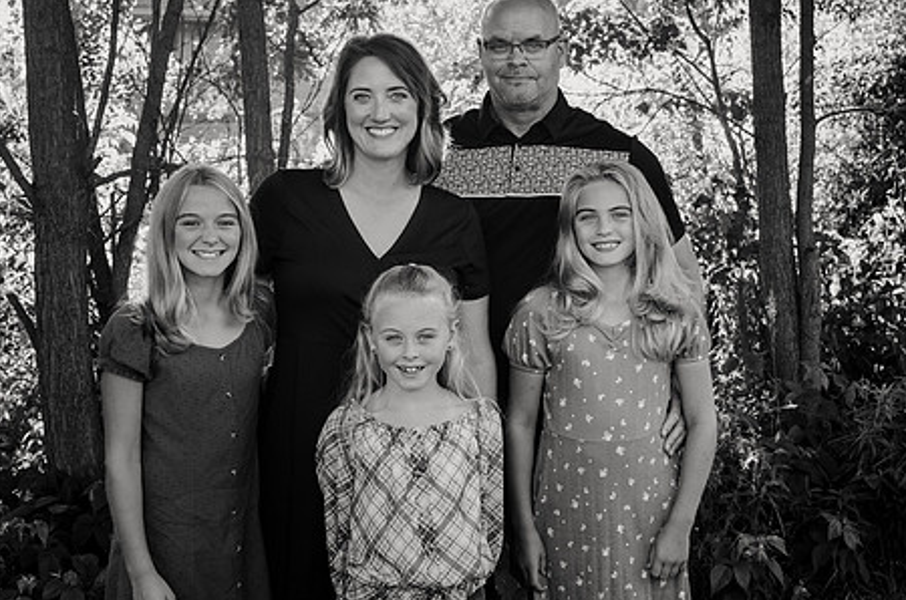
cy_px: 217
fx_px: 1699
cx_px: 509
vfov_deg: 20.0
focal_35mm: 68
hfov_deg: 29.8
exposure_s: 1/125
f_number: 5.6
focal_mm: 35
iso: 400
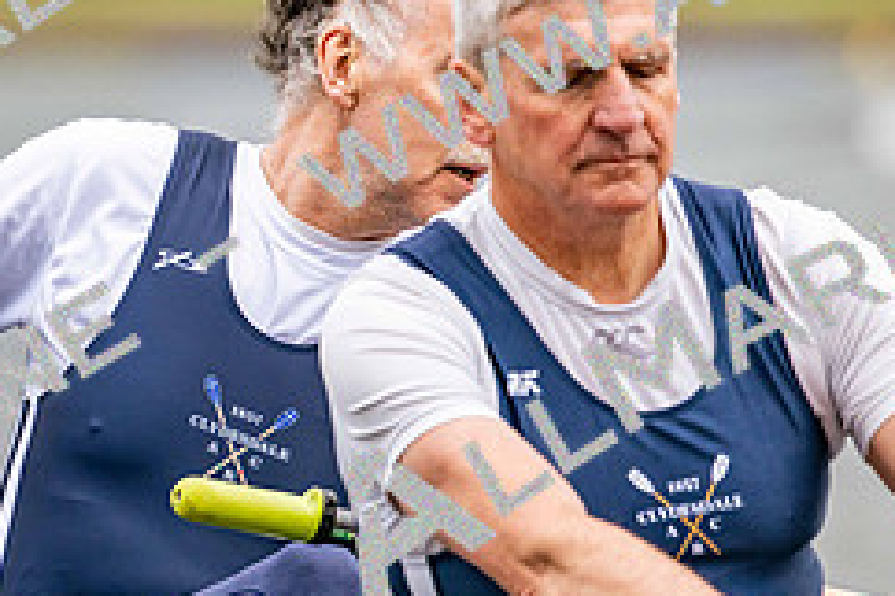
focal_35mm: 959
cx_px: 30
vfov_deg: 1.4
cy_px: 272
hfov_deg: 2.2
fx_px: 23825
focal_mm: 400
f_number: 4.5
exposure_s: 1/2500
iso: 500
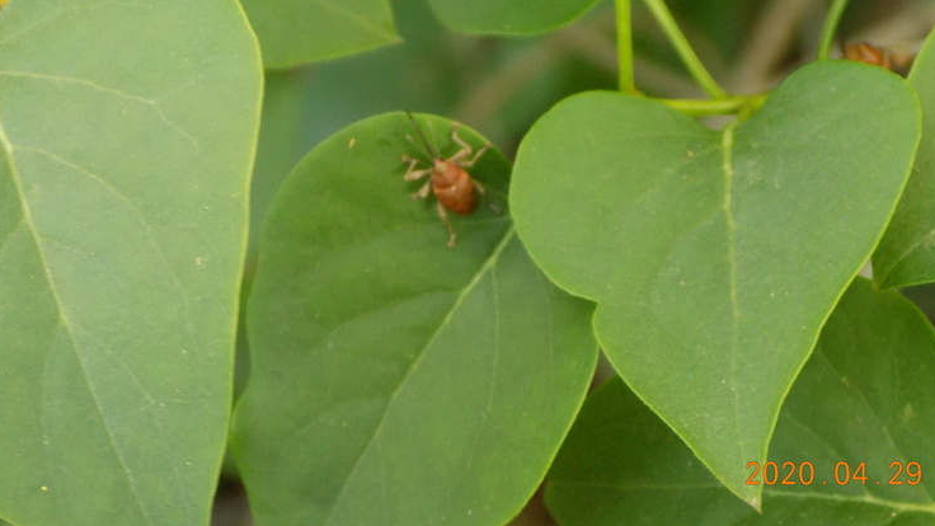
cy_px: 161
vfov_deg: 8.1
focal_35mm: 149
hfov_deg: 14.4
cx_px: 435
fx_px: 3694
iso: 280
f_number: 4.8
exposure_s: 1/30
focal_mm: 20.9
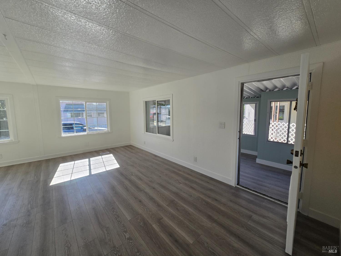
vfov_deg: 89.9
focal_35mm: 13
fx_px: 128
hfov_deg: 106.2
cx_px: 170
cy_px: 128
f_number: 2.2
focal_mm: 2.2
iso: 50
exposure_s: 1/400
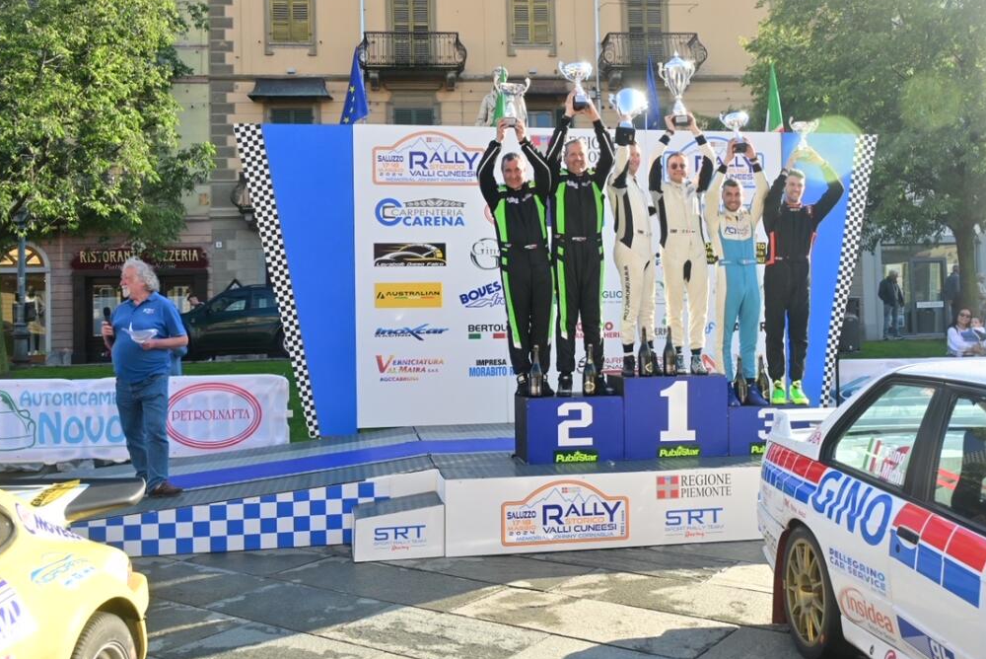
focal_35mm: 36
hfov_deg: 53.1
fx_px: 987
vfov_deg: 36.9
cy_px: 300
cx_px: 529
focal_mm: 30
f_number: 7.1
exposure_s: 1/640
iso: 800
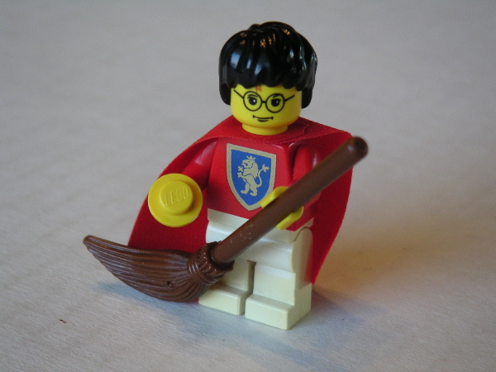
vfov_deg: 13.3
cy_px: 186
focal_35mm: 111
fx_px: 1590
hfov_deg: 17.7
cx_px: 248
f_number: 3.6
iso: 100
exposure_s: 1/30
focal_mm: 17.1
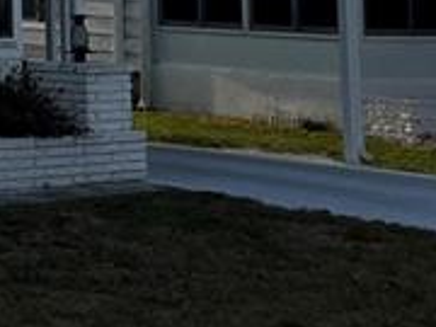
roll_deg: -1.5
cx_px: -564
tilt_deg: +6.7
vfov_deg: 9.6
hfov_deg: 11.4
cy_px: -213
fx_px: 1864
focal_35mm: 148
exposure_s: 1/6494
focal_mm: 5.1
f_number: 1.6
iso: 50
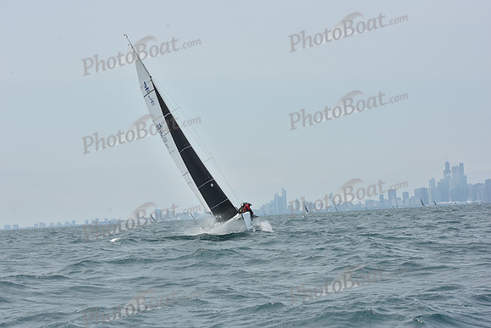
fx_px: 1173
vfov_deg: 15.9
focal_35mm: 86
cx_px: 246
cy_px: 164
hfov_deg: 23.6
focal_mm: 86
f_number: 11
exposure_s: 1/800
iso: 250
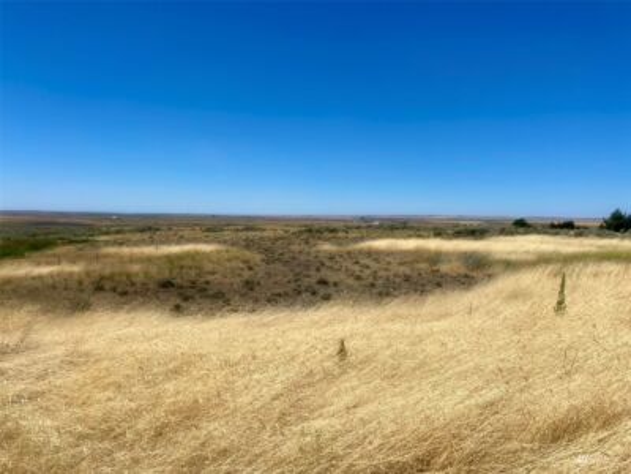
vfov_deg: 53.1
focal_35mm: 26
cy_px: 237
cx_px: 316
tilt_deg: -2.3
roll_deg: -2.1
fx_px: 474
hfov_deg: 67.3
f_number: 1.8
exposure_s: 1/5236
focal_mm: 4.25
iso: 32
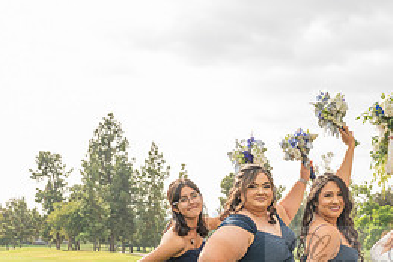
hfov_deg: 27.7
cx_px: 359
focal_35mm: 70
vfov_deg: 18.9
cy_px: 267
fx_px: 764
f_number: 6.3
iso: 200
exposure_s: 1/200
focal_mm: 29
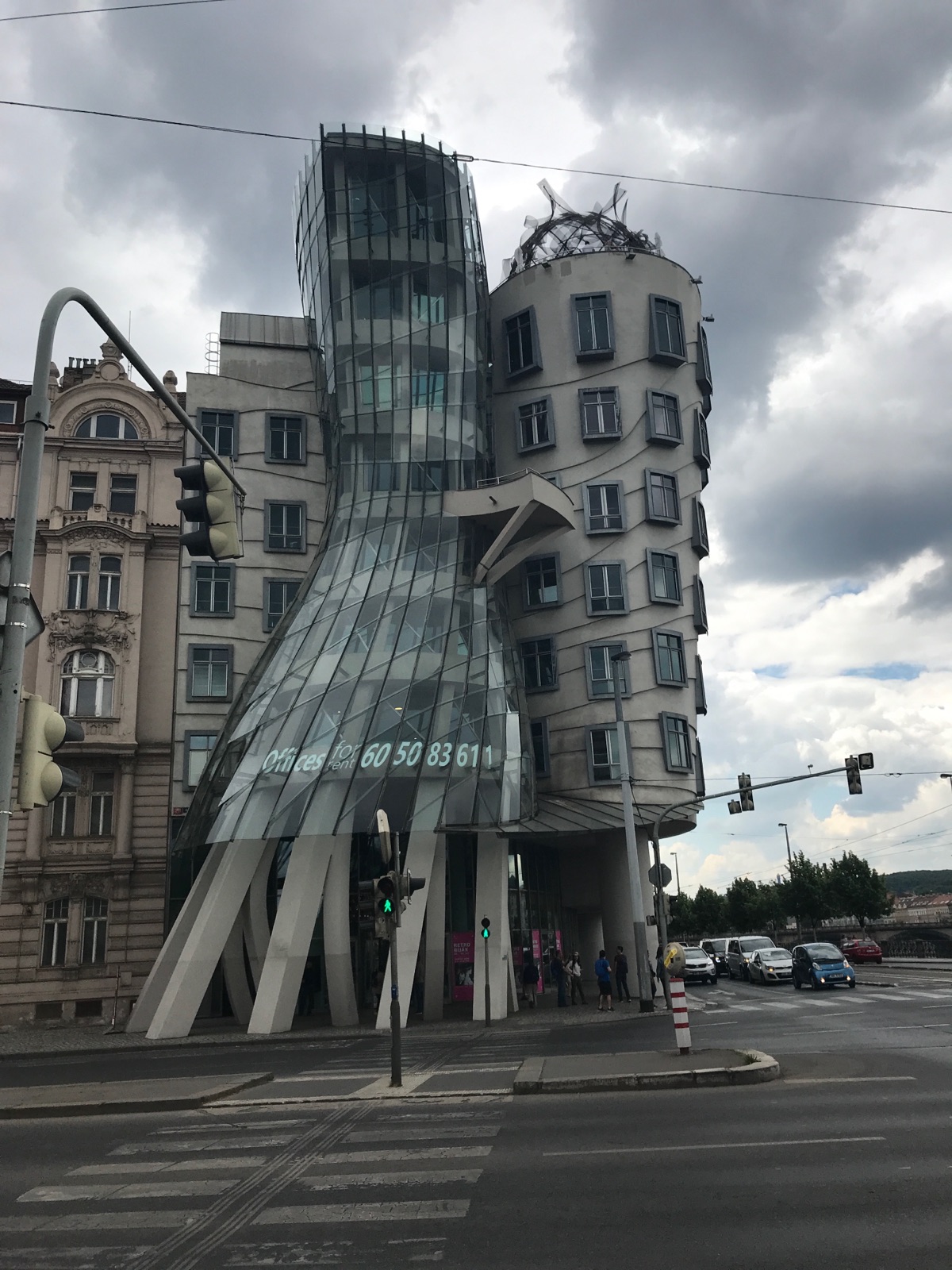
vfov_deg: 63.4
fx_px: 1027
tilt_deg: +17.9
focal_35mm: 28
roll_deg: +2.8
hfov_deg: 49.7
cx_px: 476
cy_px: 635
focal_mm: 3.99
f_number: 1.8
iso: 20
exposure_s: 1/2128
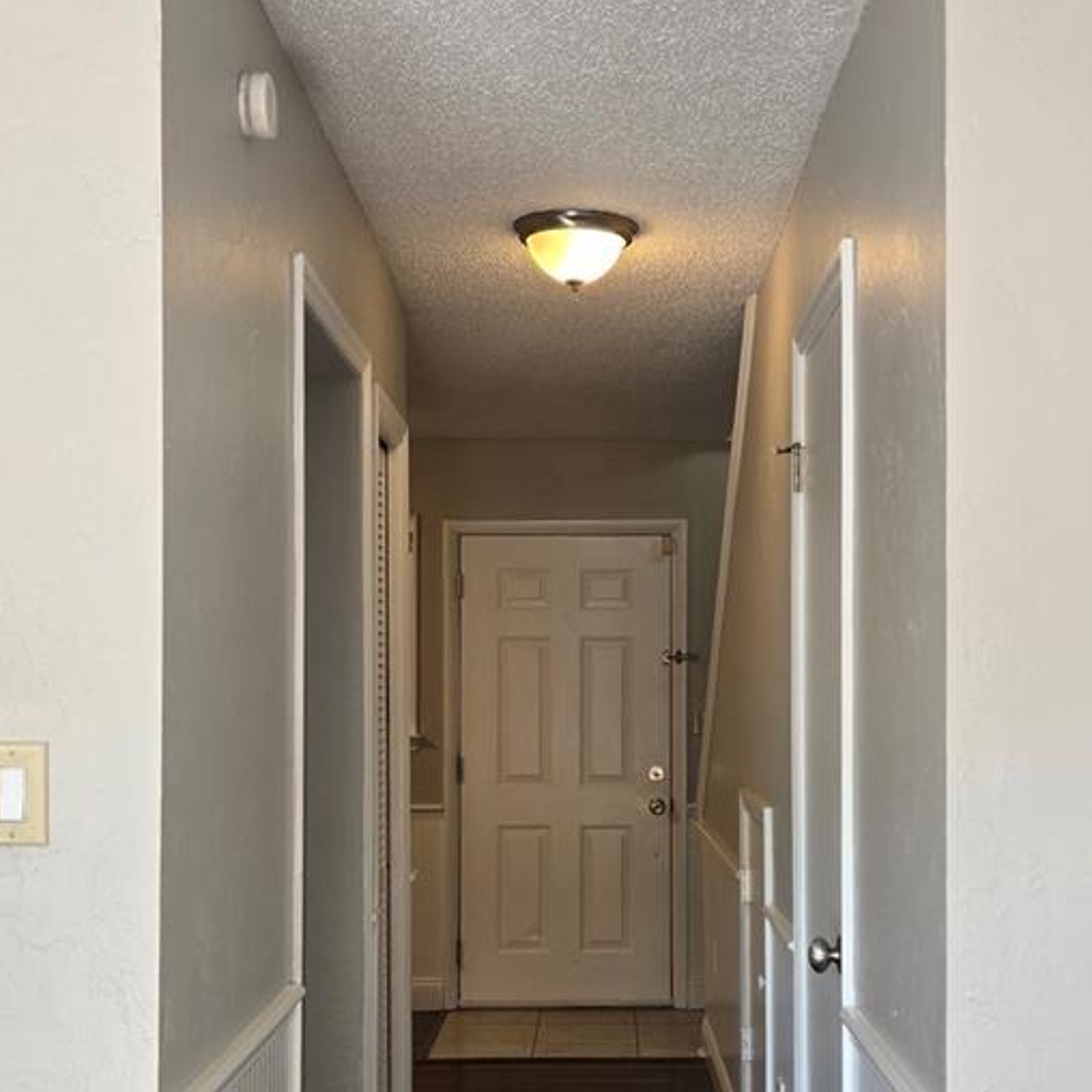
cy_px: 699
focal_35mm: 48
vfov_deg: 35.1
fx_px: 1713
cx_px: 606
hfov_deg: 35.3
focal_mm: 5.4
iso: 50
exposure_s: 1/120
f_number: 1.8
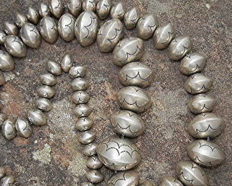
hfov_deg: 40.3
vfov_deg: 32.5
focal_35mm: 46
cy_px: 126
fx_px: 316
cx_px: 106
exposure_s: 1/30
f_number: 3.5
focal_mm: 5.4
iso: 443
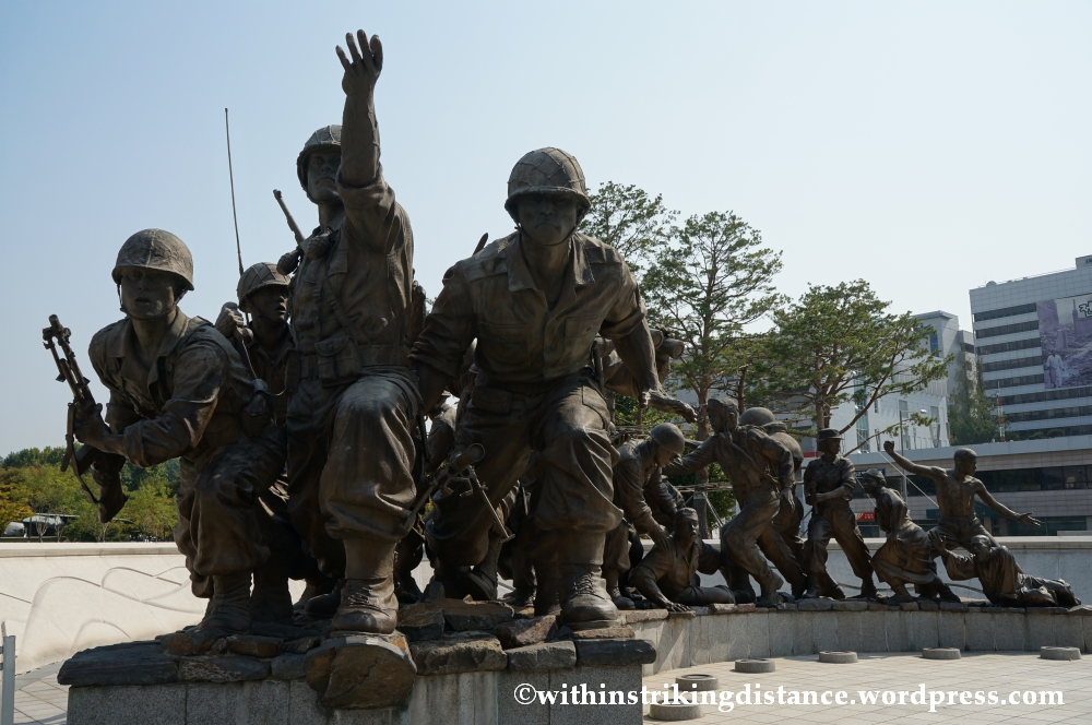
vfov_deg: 41.6
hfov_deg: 59.6
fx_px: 954
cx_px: 546
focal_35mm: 32
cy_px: 362
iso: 200
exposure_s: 1/500
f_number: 7.1
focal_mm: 21
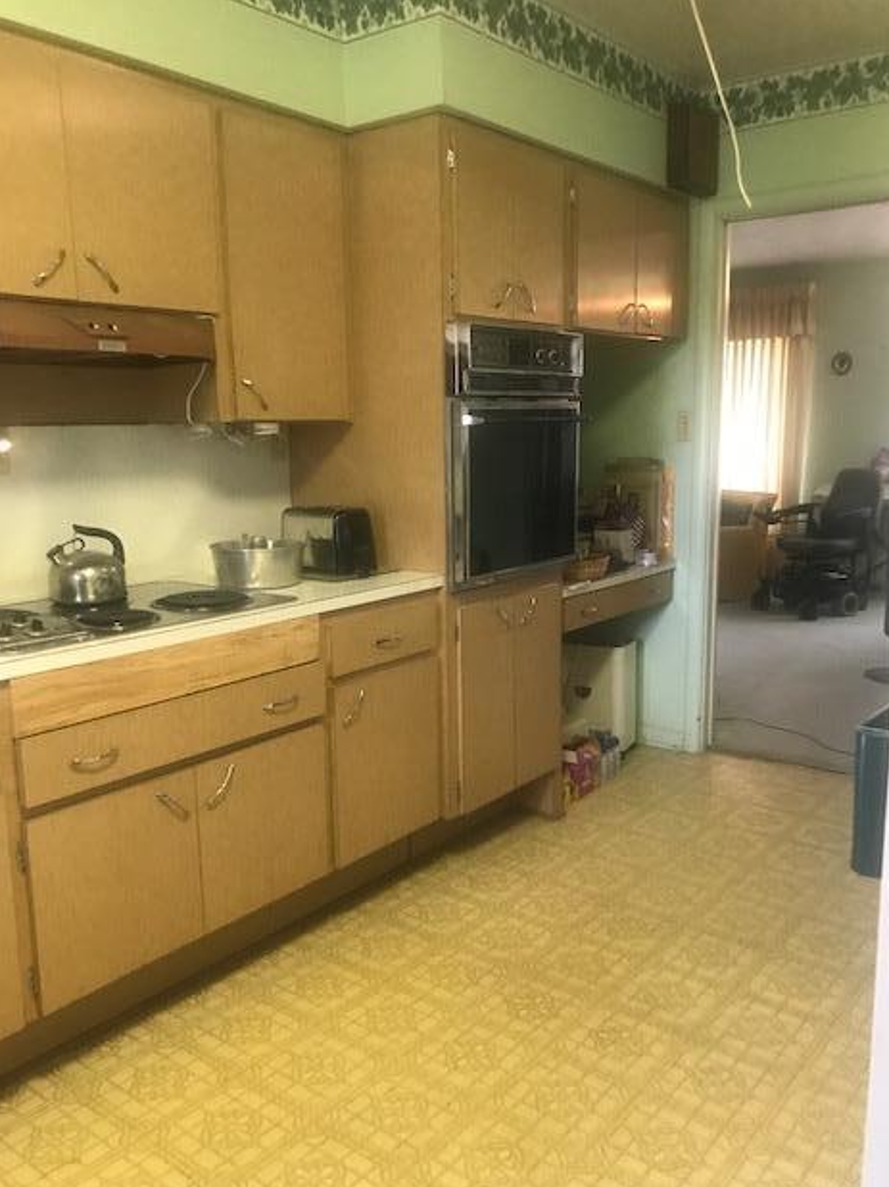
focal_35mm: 29
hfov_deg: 48.2
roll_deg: +0.3
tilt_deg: -8.3
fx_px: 994
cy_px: 611
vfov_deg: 61.7
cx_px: 445
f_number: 1.8
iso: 100
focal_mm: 3.99
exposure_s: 1/15
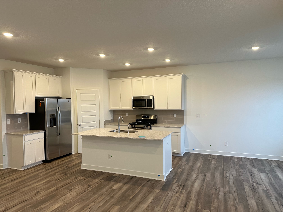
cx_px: 142
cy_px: 106
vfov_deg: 56.8
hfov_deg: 71.6
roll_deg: +1.0
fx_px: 196
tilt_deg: -1.8
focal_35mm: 24
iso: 160
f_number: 1.78
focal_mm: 6.86
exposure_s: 1/120
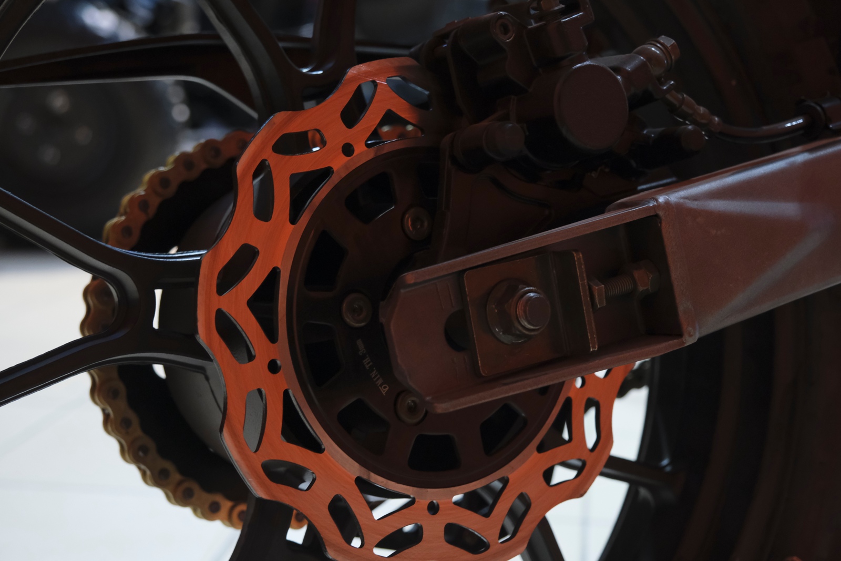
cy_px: 280
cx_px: 420
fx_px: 1262
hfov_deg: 36.9
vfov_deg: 25.1
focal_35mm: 54
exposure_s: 1/100
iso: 3200
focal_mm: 35.8
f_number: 4
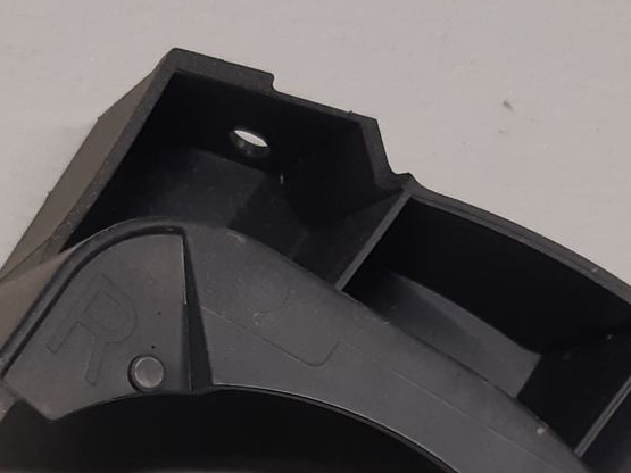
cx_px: 189
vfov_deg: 14.9
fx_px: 1750
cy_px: 571
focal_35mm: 96
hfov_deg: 20.3
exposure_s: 1/50
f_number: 1.7
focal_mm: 3.93
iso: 125
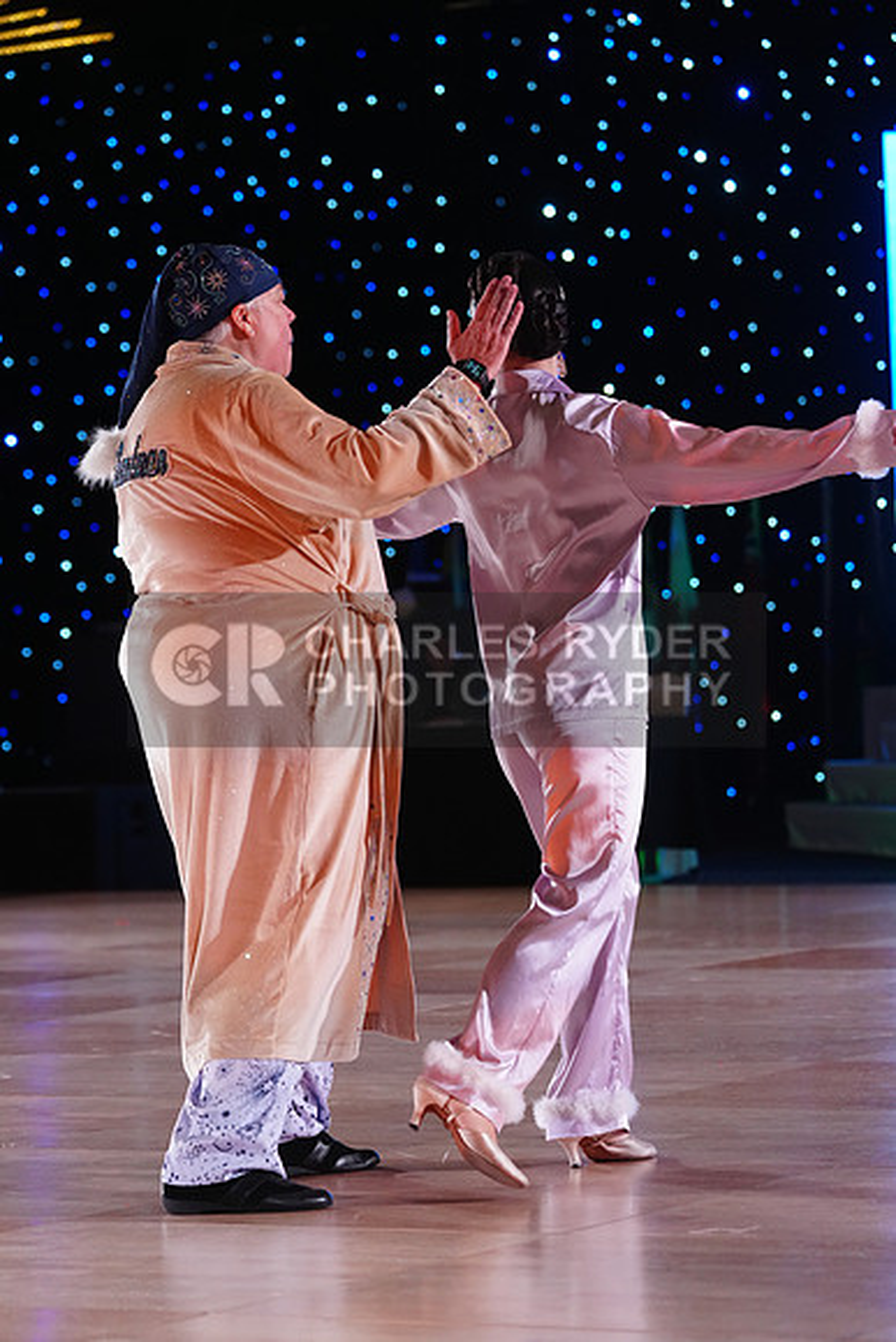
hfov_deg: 12.0
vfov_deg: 17.9
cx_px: 448
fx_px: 4253
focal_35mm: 114
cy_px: 671
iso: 3200
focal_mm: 114
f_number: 4
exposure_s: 1/400
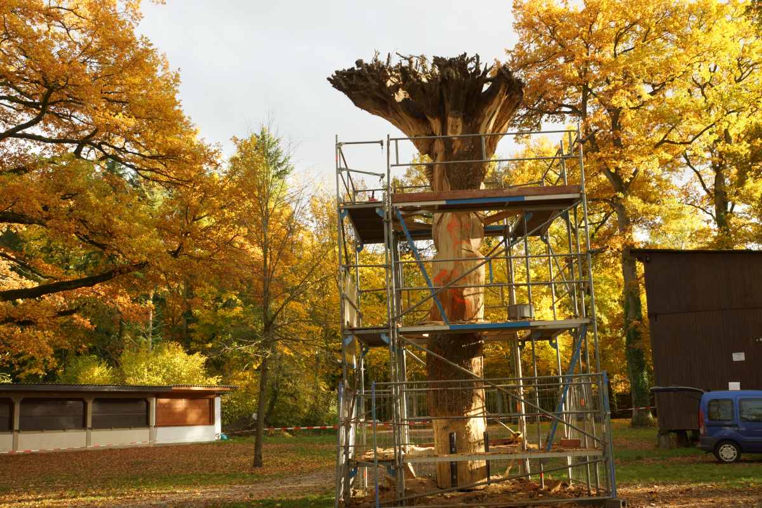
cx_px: 381
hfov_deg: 49.6
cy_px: 254
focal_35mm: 39
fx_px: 825
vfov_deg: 34.2
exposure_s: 1/60
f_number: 8
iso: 320
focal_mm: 26
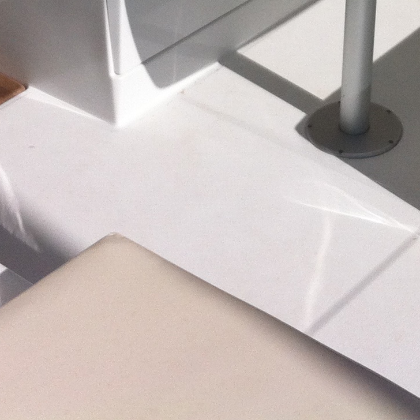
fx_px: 1510
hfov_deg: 15.7
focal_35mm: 110
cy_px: -137
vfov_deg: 15.1
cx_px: 343
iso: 80
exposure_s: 1/6033
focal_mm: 3.85
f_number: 2.8
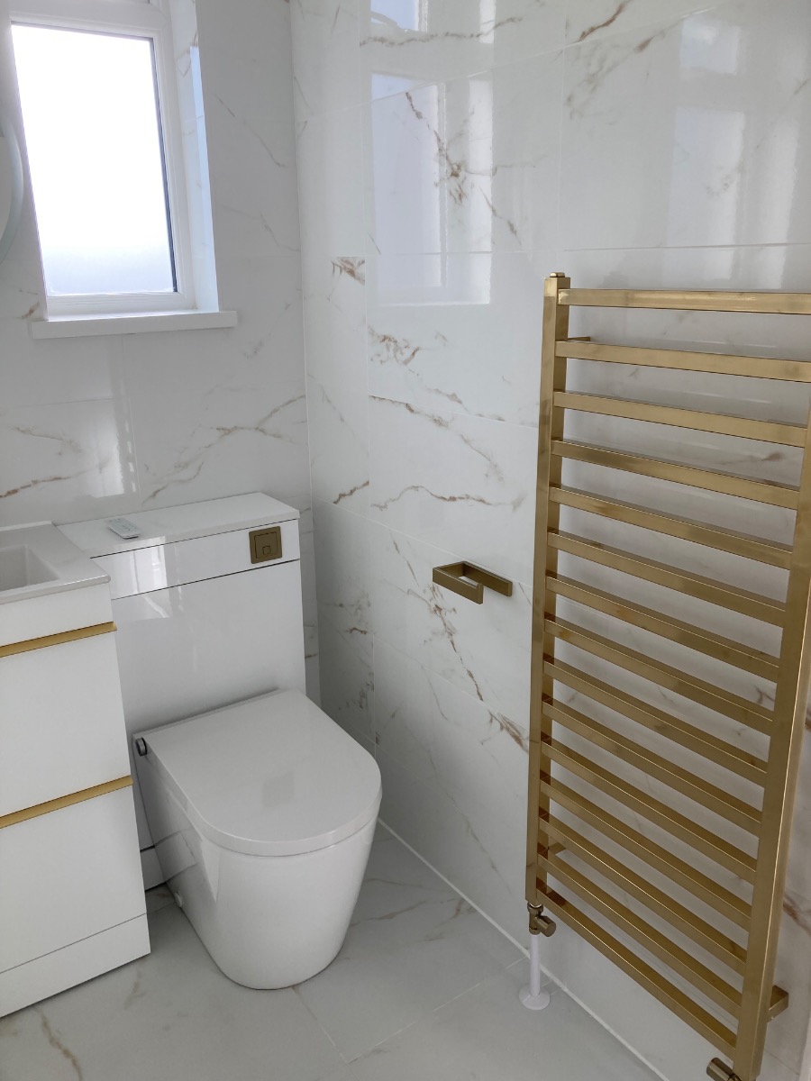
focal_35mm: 28
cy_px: 540
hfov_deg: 49.7
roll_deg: +2.1
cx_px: 406
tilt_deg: -14.1
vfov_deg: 63.4
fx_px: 875
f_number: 1.8
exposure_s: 1/307
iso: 20
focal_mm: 3.99
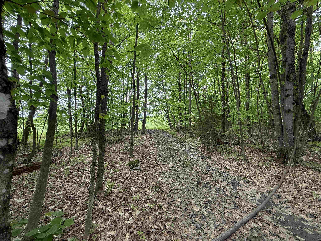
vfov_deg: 85.7
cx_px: 160
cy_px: 120
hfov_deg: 102.1
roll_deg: +0.7
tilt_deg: -3.0
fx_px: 130
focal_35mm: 14
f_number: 2.2
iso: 64
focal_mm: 2.22
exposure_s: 1/118
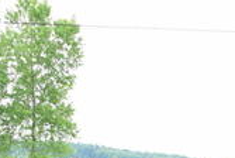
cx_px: 262
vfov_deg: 14.2
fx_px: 602
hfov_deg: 21.0
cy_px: 221
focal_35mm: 92
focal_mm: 18
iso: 200
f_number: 3.5
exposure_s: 1/320
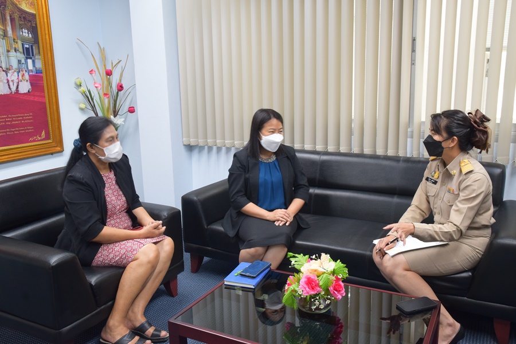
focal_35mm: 33
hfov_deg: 57.2
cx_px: 258
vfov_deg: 40.0
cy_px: 172
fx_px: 473
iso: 1000
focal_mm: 22
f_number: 9
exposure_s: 1/13
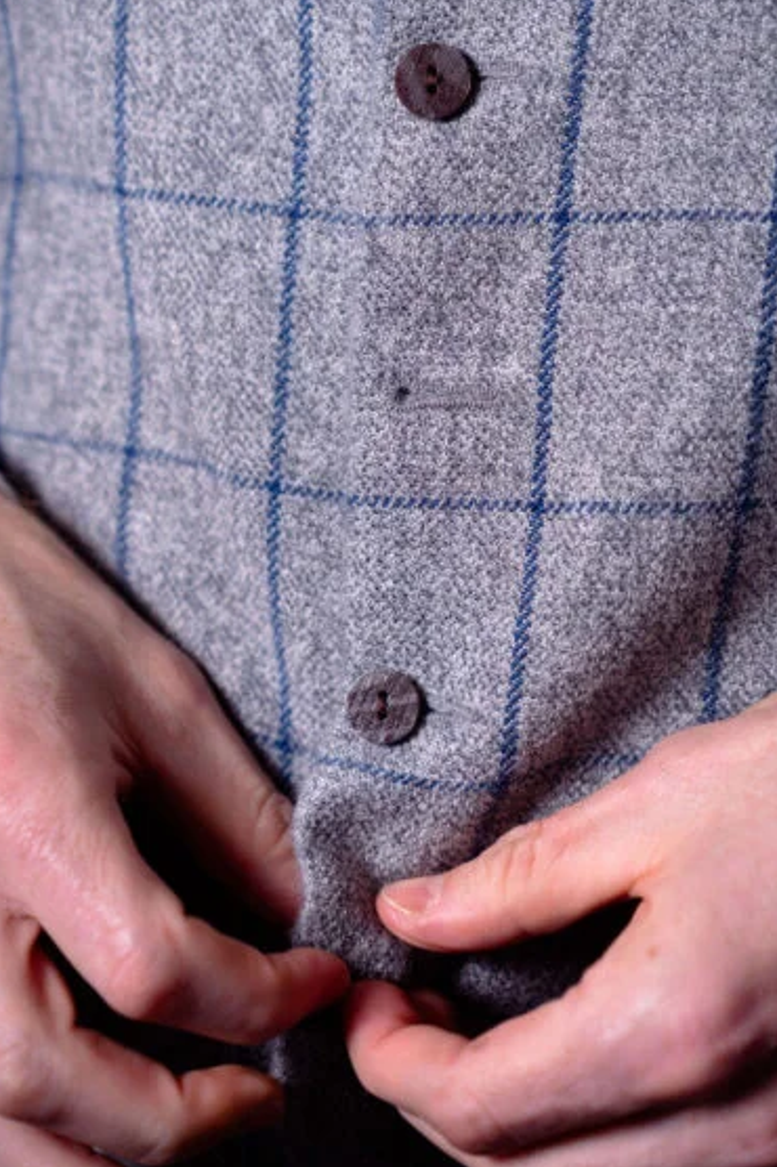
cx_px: 432
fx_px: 3501
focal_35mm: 108
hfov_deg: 12.7
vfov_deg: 18.9
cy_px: 424
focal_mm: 75
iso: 200
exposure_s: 1/200
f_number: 3.2
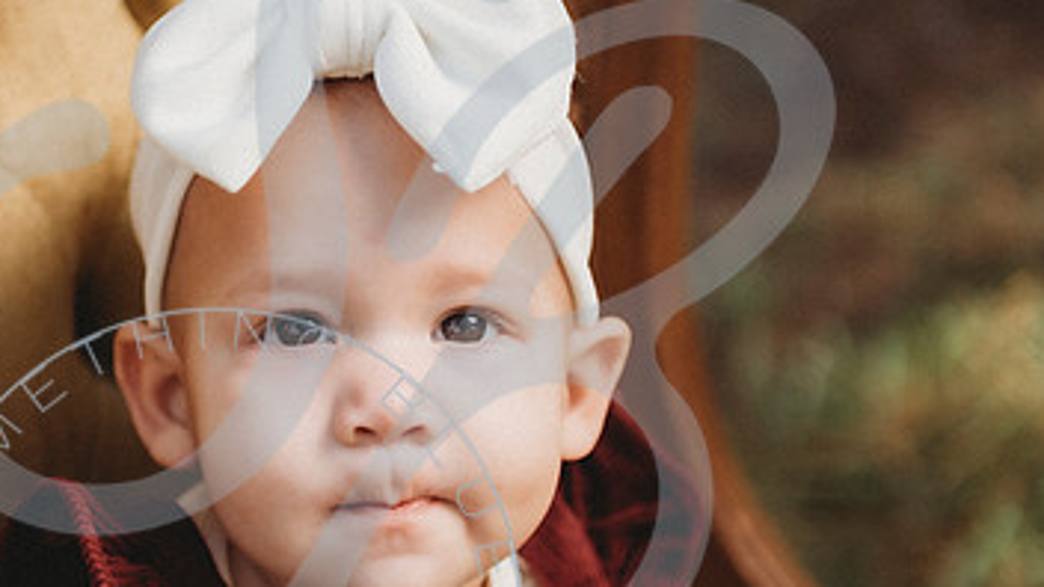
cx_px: 365
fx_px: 3350
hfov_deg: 17.7
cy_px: 363
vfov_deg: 10.0
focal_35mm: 121
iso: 100
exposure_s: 1/500
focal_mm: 70
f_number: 2.8
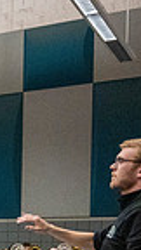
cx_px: -270
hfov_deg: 9.6
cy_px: 261
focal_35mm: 101
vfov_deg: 20.4
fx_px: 671
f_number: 4
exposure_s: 1/500
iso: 10000
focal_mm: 24
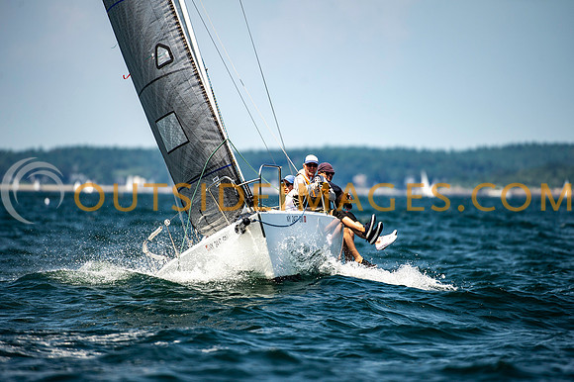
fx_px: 6798
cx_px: 287
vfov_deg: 3.2
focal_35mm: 427
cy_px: 191
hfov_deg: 4.8
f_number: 5
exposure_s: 1/2000
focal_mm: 400
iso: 400
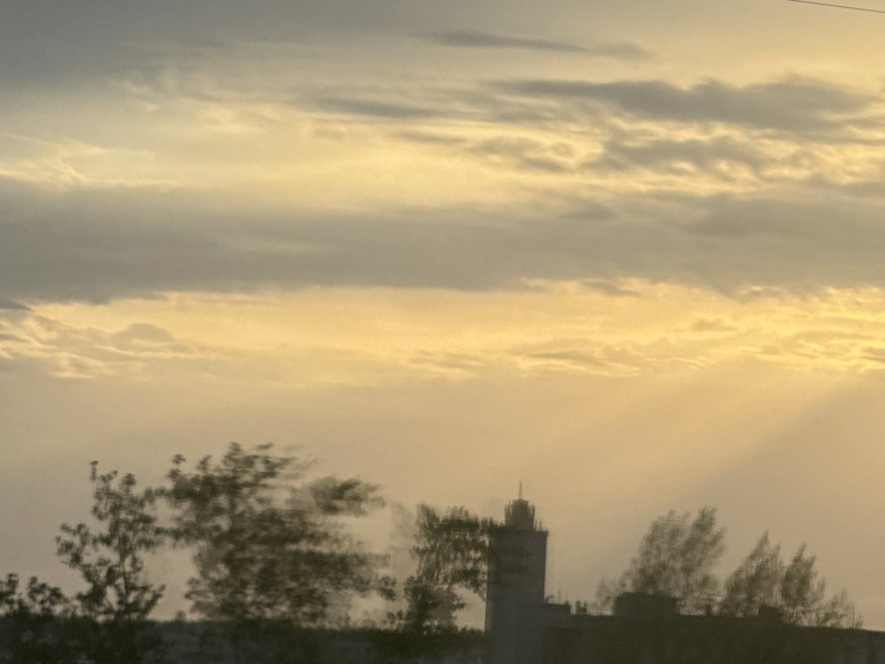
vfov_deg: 7.1
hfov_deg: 9.5
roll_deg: -2.6
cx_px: 629
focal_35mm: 209
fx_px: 5344
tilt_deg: +7.0
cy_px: 2
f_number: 2.8
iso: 32
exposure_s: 1/214
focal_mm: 9
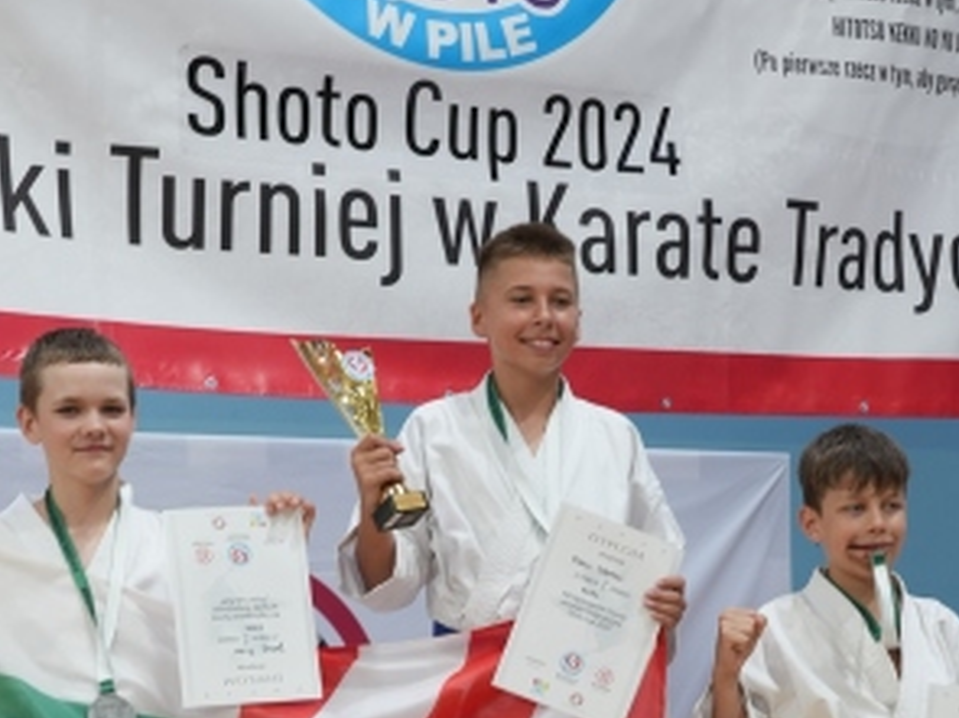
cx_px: 543
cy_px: 770
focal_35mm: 84
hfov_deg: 23.3
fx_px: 2326
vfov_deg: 17.0
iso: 800
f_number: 8
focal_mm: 43
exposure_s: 1/30
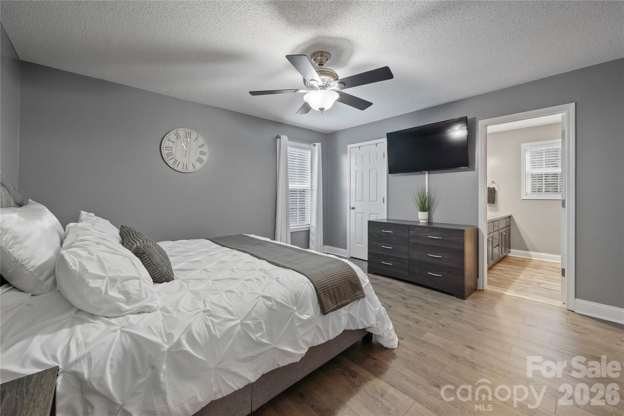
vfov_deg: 85.4
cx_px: 312
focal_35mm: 13
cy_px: 208
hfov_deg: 108.3
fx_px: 225
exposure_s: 3.2
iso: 125
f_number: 10
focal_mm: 13
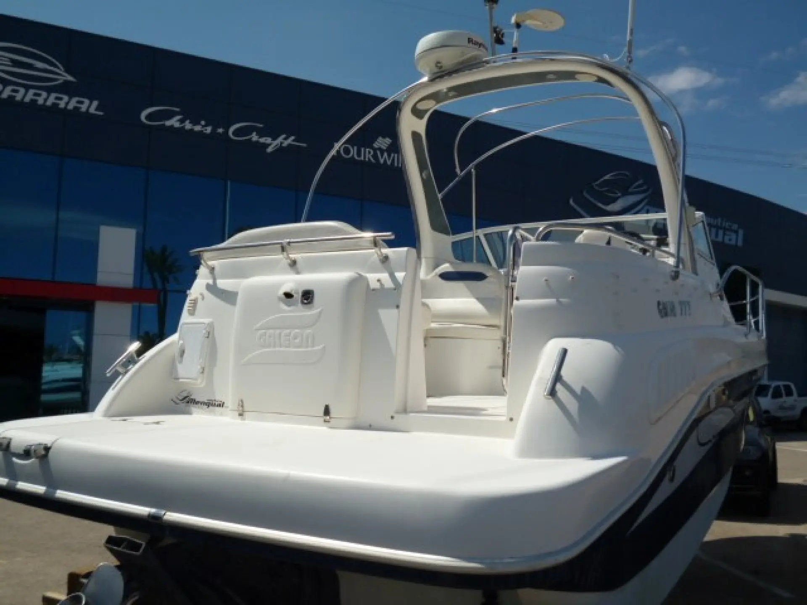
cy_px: 302
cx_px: 404
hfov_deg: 56.8
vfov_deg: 44.2
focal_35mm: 32
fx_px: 746
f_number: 10
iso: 100
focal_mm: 5.7
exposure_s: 1/250
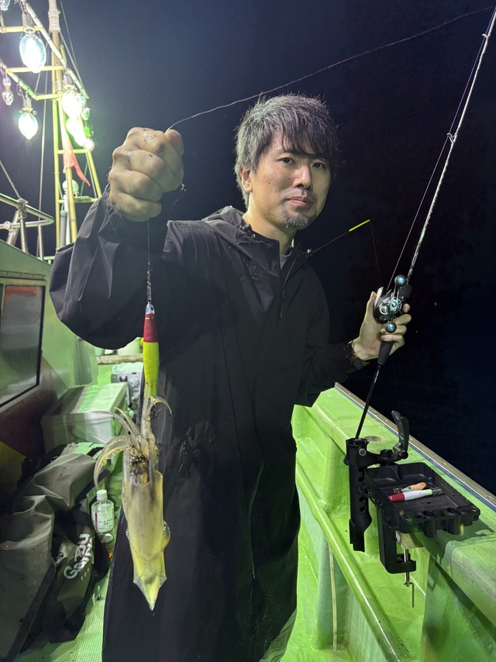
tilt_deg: -4.4
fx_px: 497
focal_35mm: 26
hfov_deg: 53.0
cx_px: 248
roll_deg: +2.2
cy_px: 331
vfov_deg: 67.3
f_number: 1.6
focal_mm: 5.96
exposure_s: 1/113
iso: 100
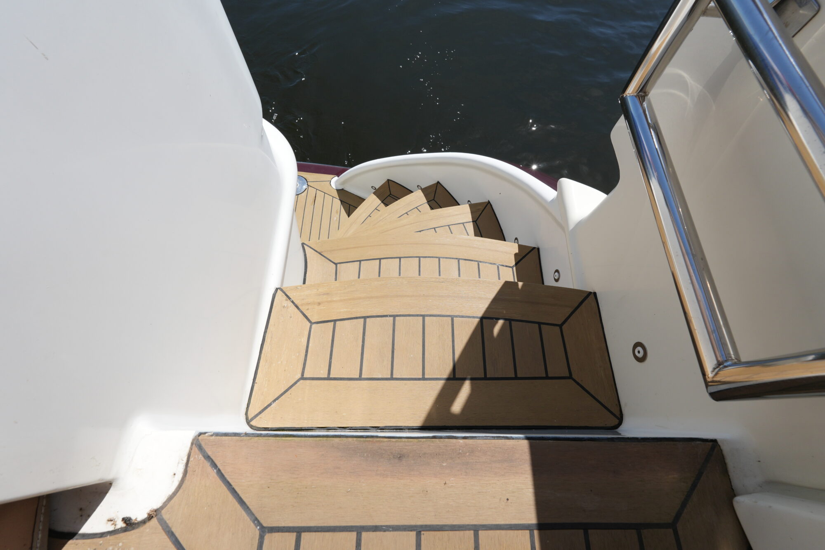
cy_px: 275
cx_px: 412
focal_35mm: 15
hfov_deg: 100.4
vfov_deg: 77.3
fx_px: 344
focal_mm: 10
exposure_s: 1/500
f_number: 8
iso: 160
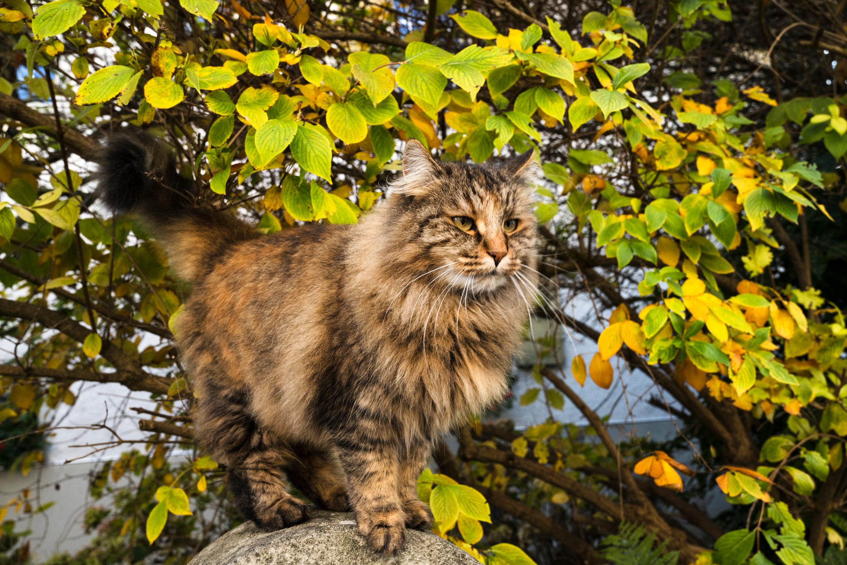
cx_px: 424
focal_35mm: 30
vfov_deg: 43.6
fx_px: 706
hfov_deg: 61.9
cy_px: 282
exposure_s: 1/80
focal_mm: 30
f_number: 7.1
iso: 400
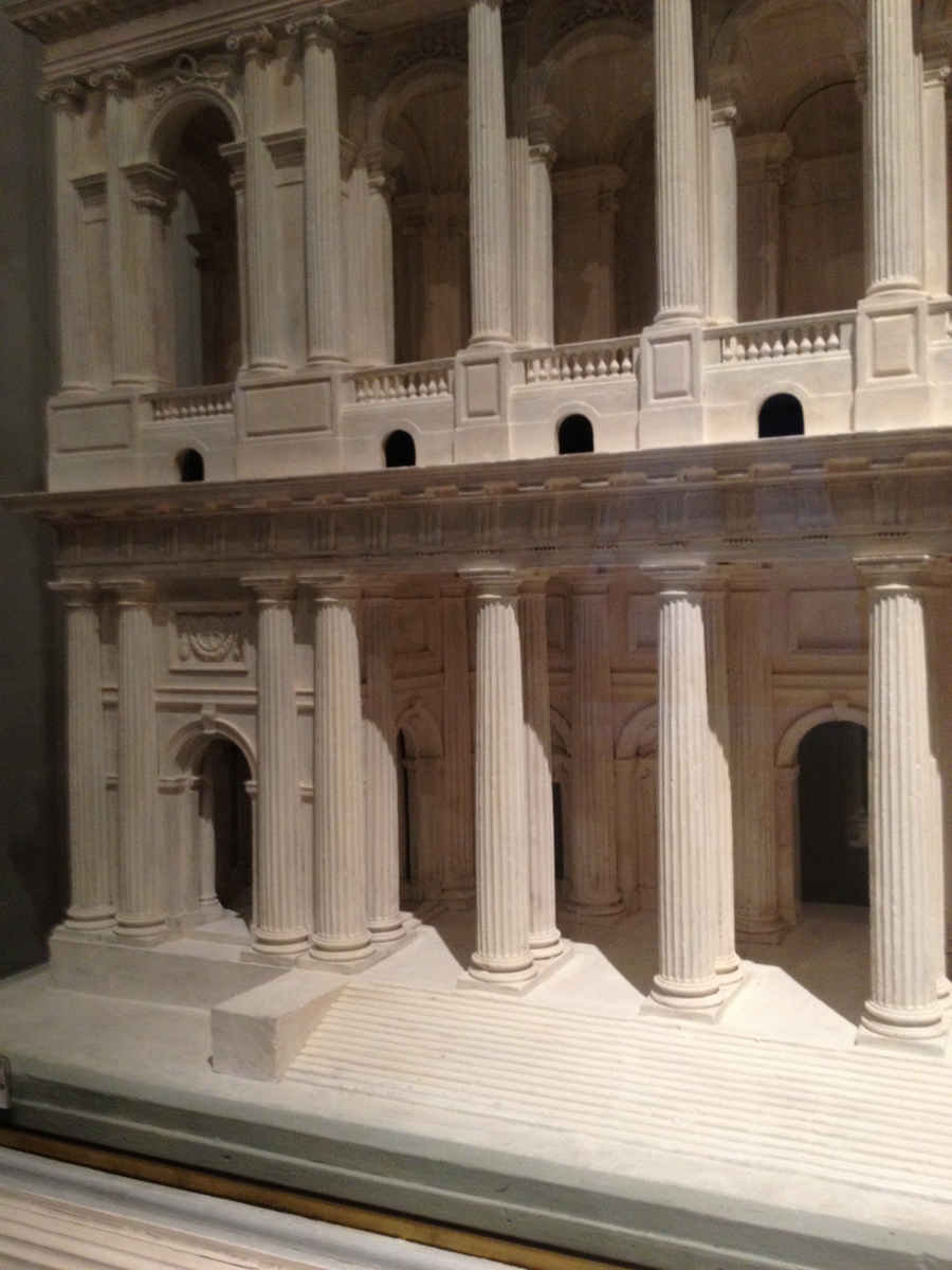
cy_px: 635
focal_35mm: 35
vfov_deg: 52.6
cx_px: 476
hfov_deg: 40.7
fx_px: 1283
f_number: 2.4
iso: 200
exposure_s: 1/20
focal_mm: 4.28
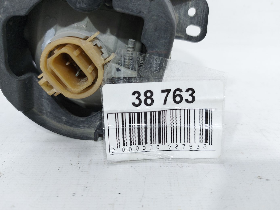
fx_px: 194
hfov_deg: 71.6
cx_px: 140
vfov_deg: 56.8
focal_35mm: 24
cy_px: 105
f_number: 1.8
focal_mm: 5.23
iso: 64
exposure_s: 1/50
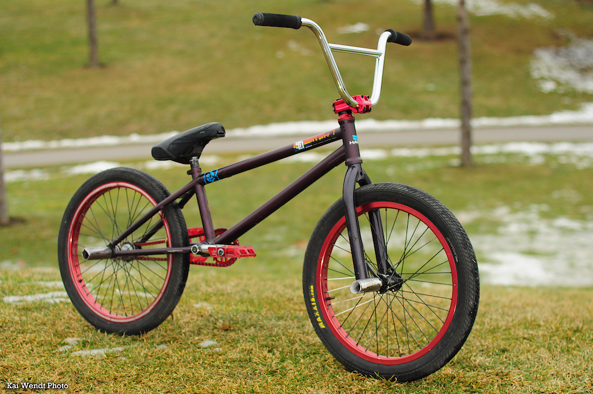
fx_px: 1234
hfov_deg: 27.0
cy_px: 197
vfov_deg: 18.1
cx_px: 296
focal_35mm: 75
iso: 320
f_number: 2
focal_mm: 50
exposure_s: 1/1000
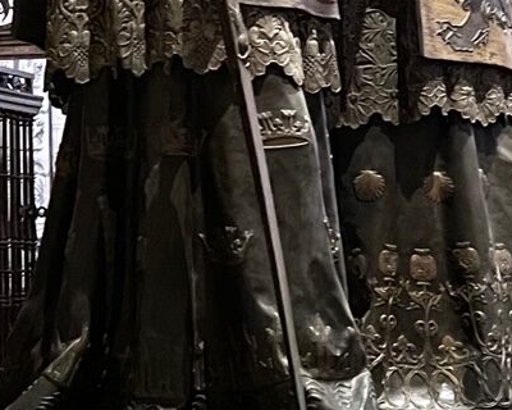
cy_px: -161
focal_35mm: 128
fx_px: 1940
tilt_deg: +12.0
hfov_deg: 14.3
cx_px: -192
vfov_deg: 11.6
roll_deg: -0.9
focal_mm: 4.2
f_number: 1.6
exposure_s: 1/25
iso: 500
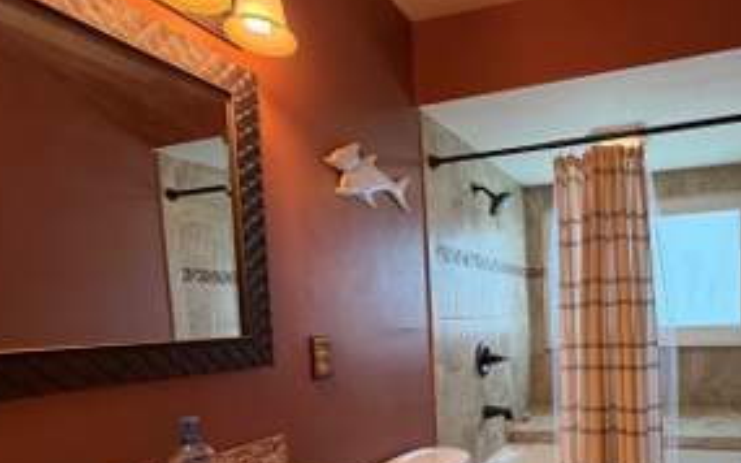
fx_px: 505
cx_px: 543
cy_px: 343
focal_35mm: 25
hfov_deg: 68.5
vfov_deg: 47.5
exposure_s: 1/120
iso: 320
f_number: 2.2
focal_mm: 2.22
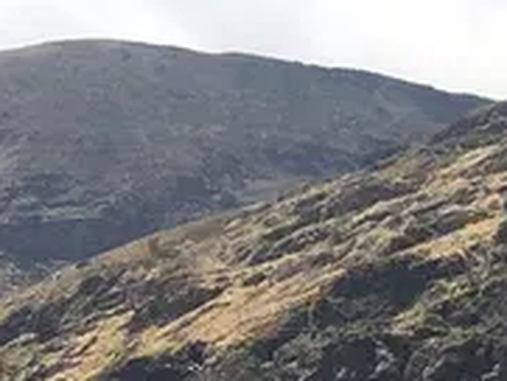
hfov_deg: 8.7
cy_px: 812
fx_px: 2814
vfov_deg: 7.4
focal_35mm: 192
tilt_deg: -1.2
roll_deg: -0.3
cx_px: 1454
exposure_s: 1/1709
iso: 25
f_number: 2.2
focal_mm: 4.15
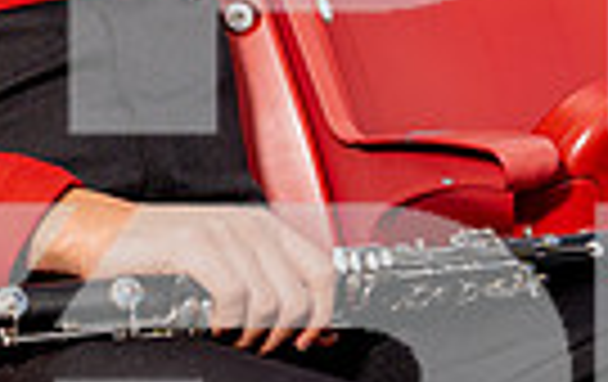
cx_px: -18
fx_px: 2972
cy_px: -101
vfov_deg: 7.3
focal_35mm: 179
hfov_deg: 11.5
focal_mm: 41
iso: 100
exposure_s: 1/250
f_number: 5
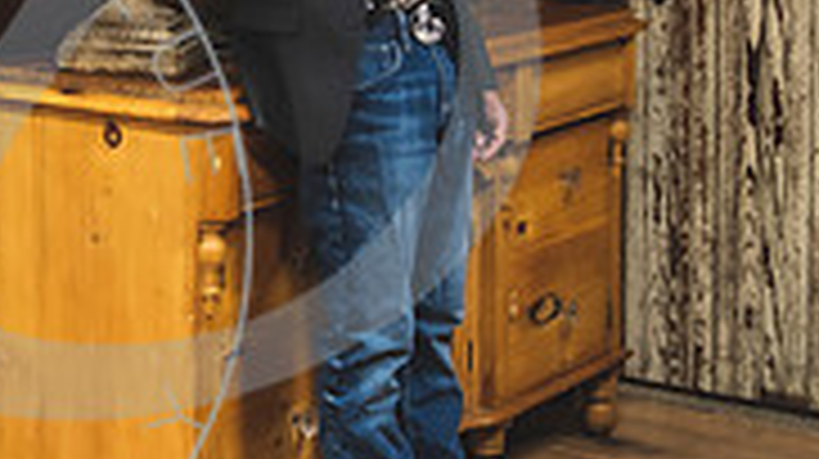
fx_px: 2257
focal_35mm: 104
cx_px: 14
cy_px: -142
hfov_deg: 20.0
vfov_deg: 11.3
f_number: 2.8
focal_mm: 31
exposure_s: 1/160
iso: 1000
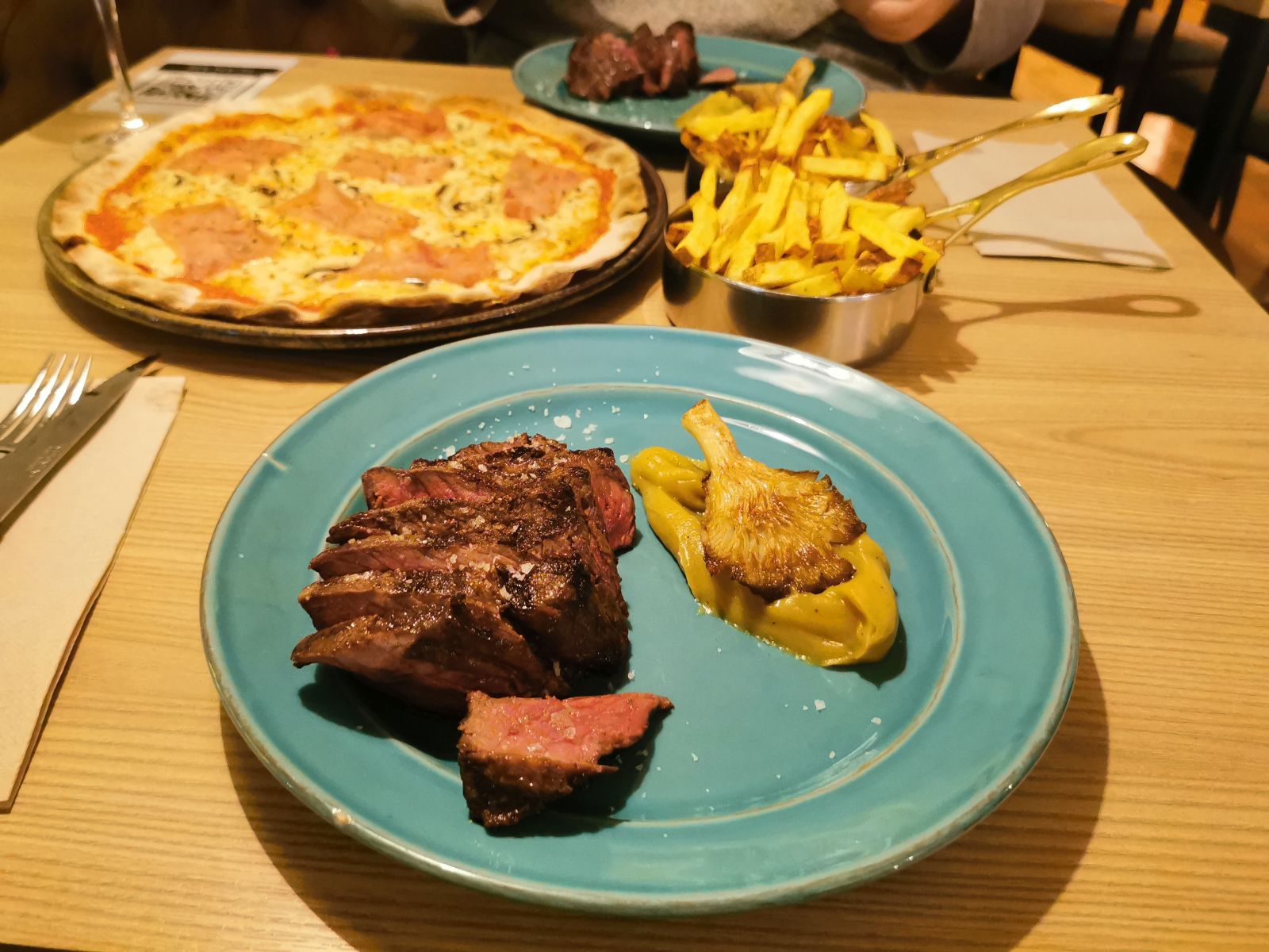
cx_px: 634
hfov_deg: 65.3
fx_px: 990
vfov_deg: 51.4
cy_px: 476
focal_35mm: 27
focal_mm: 5.56
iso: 640
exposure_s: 1/25
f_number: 1.6
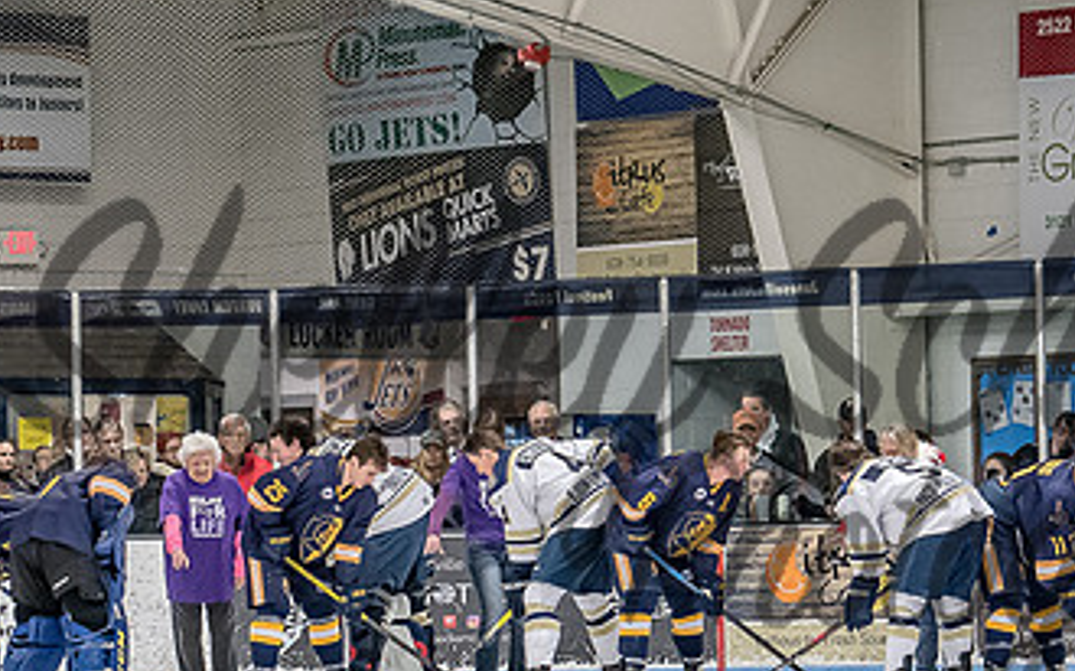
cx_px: 545
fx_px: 5682
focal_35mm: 194
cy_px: 553
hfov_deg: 10.8
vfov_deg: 6.7
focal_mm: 50
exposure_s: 1/200
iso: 2500
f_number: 4.5
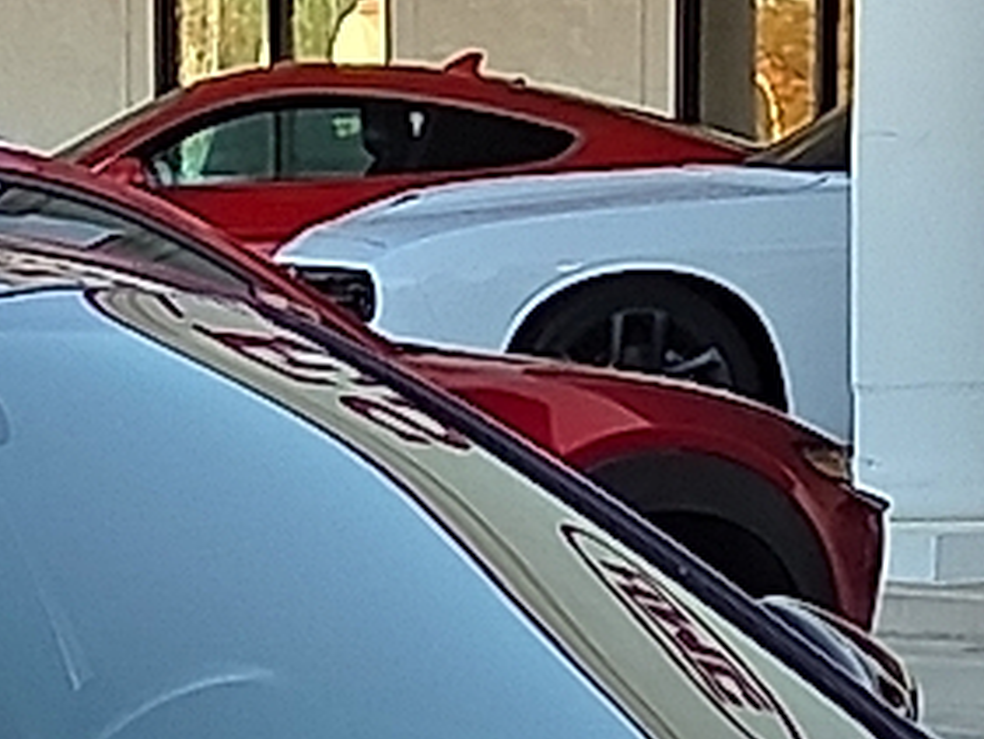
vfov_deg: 6.4
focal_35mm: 228
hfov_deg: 8.6
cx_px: 0
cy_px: 1425
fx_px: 6484
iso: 25
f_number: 1.8
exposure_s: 1/476
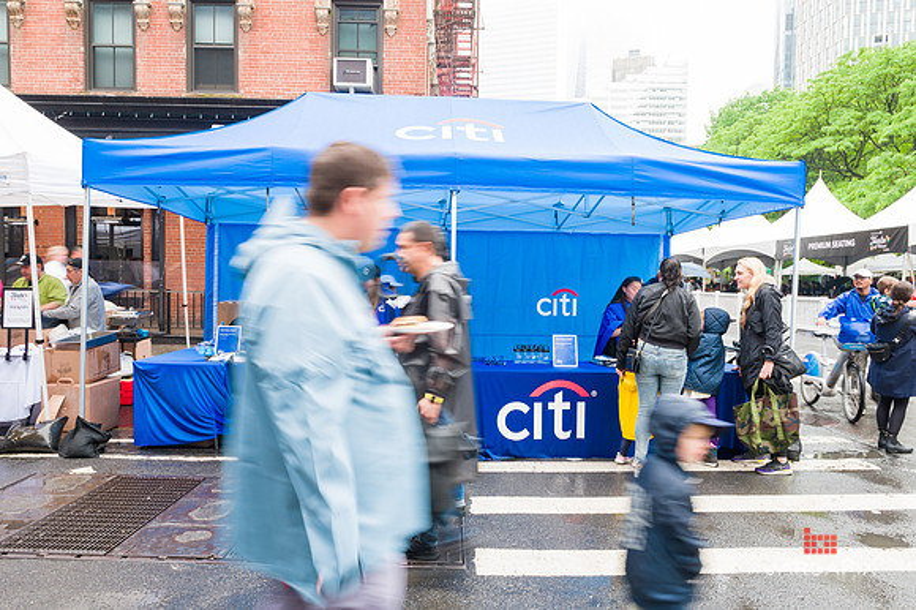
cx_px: 458
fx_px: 661
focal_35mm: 26
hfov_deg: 69.4
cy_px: 305
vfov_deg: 49.5
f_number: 16
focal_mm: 26
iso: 200
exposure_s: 1/10
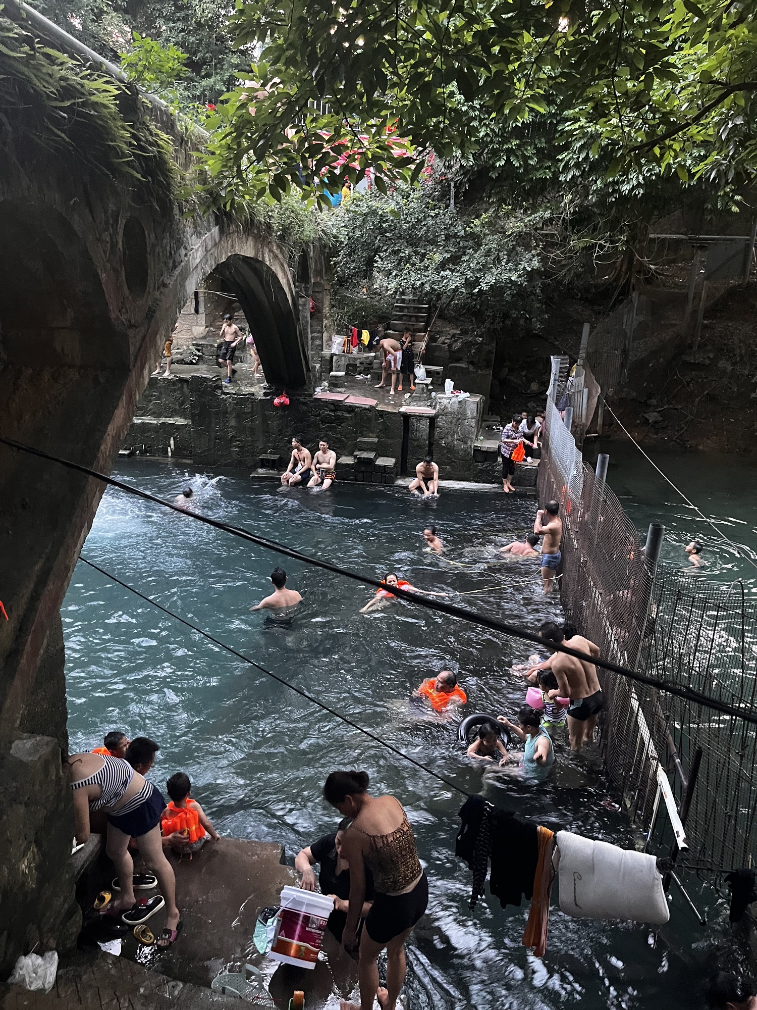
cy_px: 505
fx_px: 758
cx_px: 378
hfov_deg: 53.1
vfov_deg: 67.3
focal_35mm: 26
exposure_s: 1/30
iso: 640
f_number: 1.6
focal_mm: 5.1
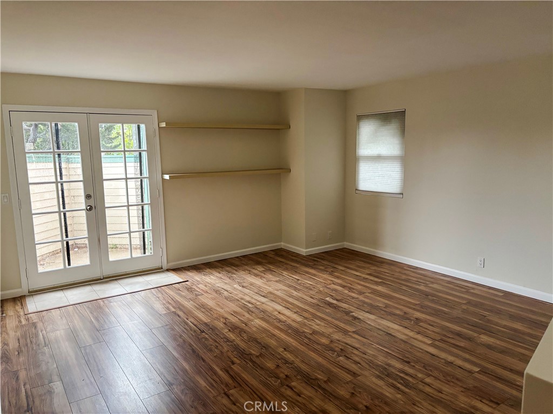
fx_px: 415
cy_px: 207
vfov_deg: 53.1
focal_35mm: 26
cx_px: 276
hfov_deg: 67.3
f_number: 1.6
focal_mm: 5.96
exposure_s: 1/40
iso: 400
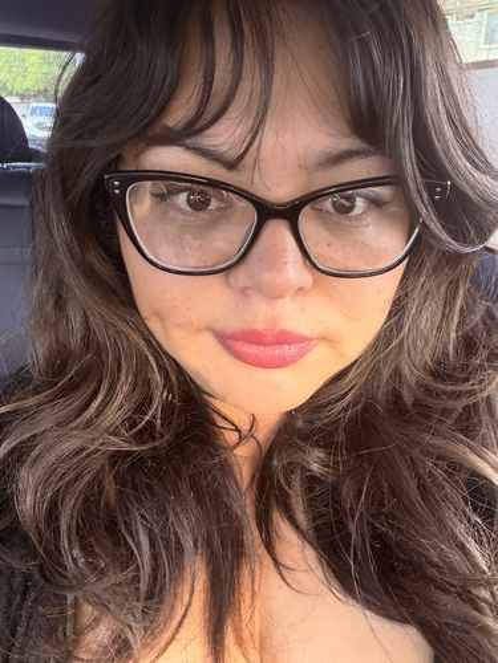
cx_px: 249
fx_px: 575
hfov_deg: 46.8
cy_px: 332
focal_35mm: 30
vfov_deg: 60.0
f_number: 1.9
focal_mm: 2.71
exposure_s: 1/60
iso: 100
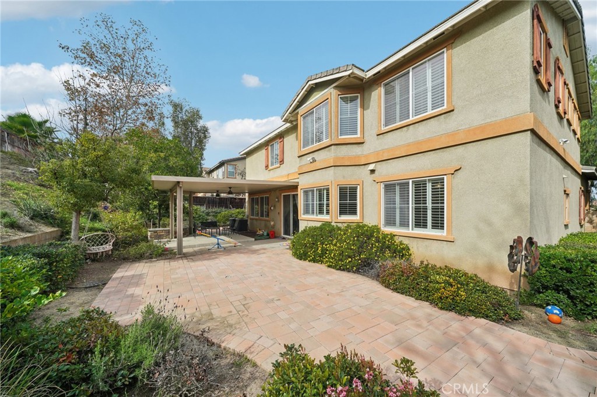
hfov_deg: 112.6
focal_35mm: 12
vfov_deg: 90.0
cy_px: 198
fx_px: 199
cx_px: 298
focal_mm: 12
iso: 100
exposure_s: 1/200
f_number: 8
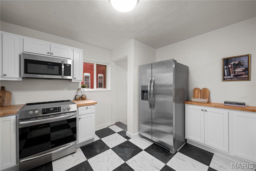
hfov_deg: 108.3
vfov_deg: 85.4
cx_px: 128
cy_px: 86
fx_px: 92
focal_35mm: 13
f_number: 7.1
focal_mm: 13
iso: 640
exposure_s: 1/4
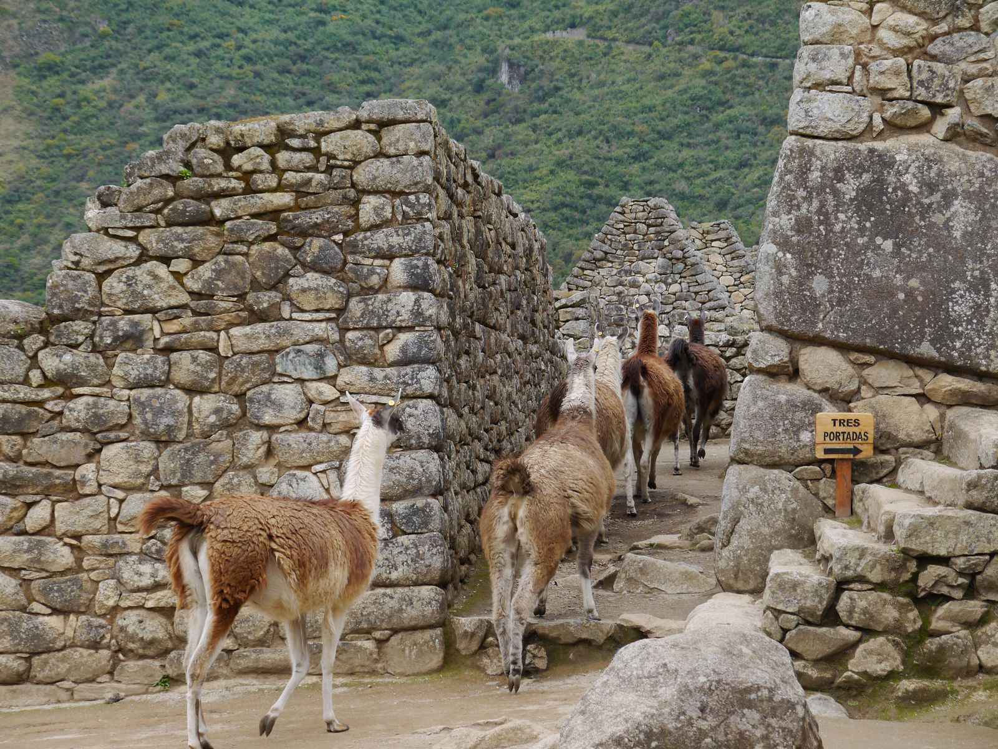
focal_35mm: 84
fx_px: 2422
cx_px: 499
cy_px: 374
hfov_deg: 23.3
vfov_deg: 17.6
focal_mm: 42
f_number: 7.1
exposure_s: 1/250
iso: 160
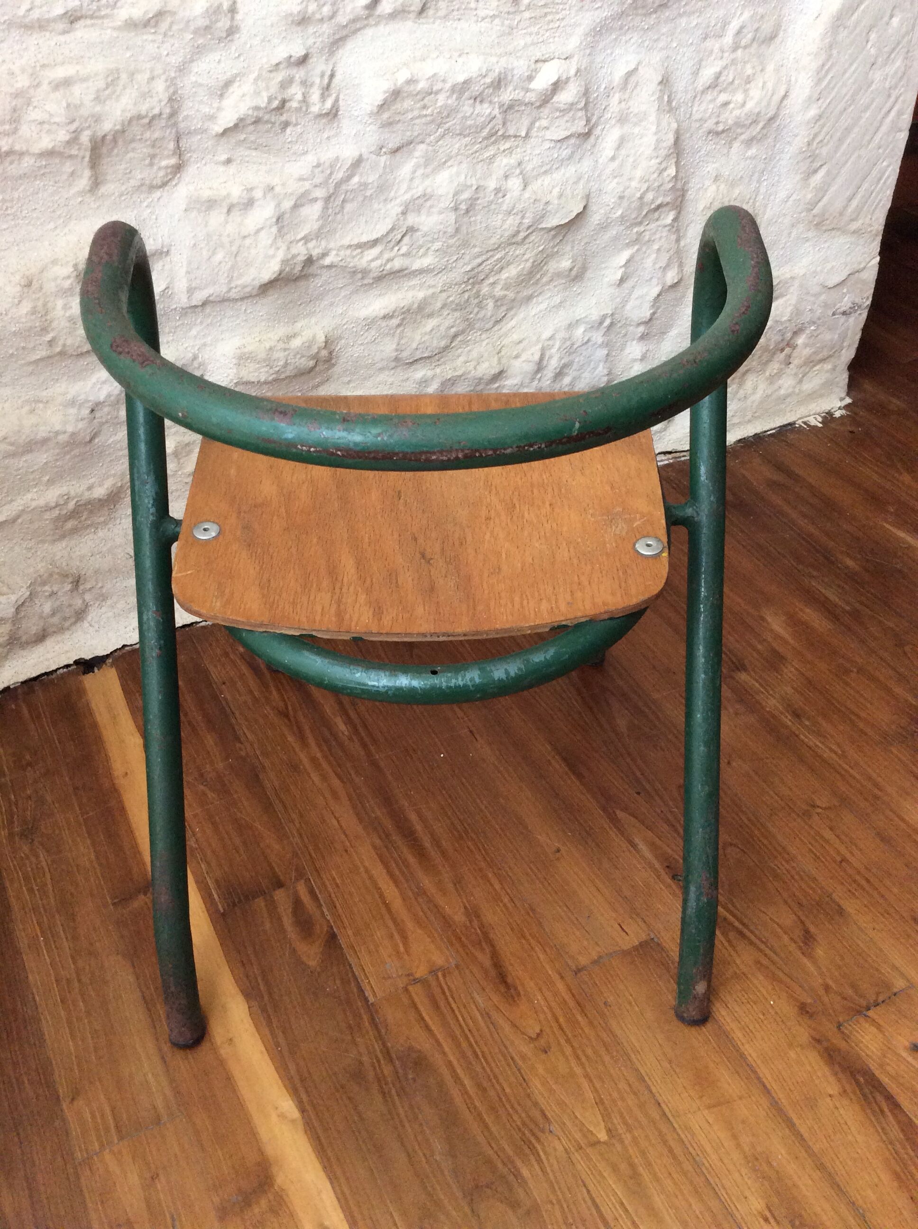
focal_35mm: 32
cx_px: 459
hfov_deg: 44.1
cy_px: 614
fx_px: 1134
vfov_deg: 56.9
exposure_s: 1/25
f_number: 2.4
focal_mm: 3.3
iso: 160
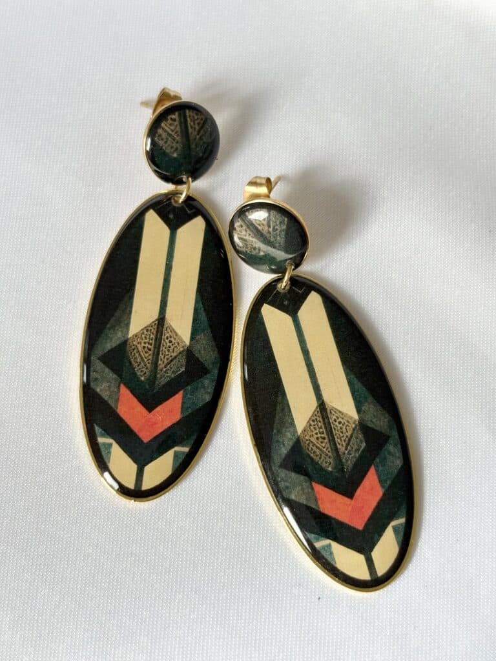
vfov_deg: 36.8
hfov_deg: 28.0
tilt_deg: -74.3
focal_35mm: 52
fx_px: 993
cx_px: 248
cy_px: 330
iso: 40
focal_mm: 5.96
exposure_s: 1/548
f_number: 1.6
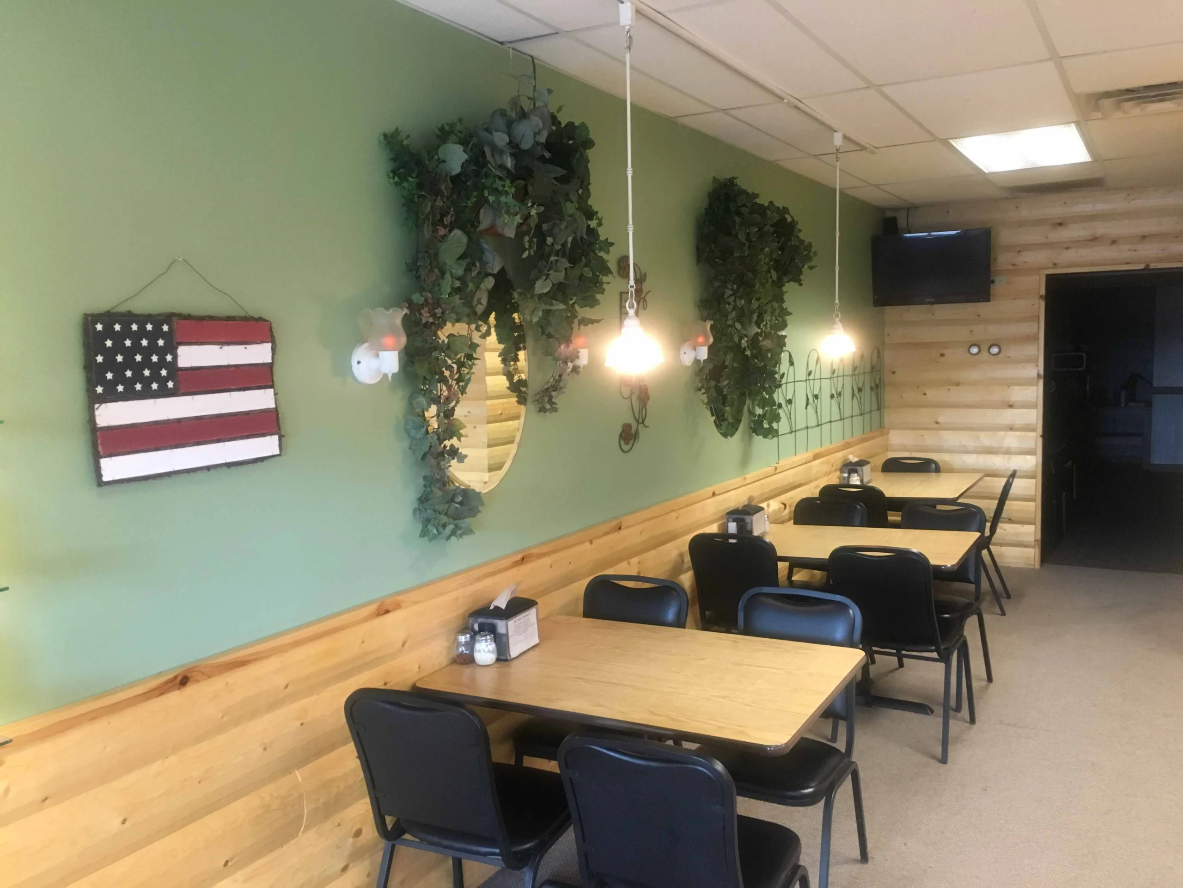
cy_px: 444
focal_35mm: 29
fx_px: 991
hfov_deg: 61.7
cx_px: 592
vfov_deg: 48.2
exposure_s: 1/30
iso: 200
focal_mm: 4.15
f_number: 2.2
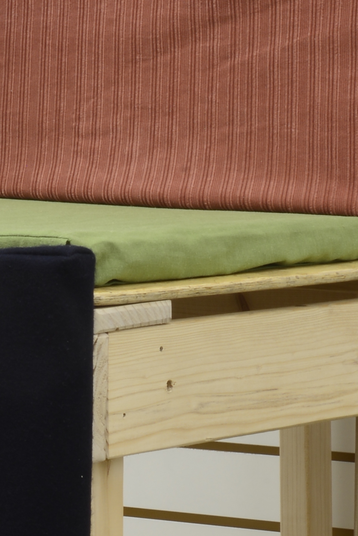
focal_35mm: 208
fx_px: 3099
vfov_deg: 9.9
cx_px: 154
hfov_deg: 6.6
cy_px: 213
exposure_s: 2.5
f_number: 22
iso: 100
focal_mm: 40
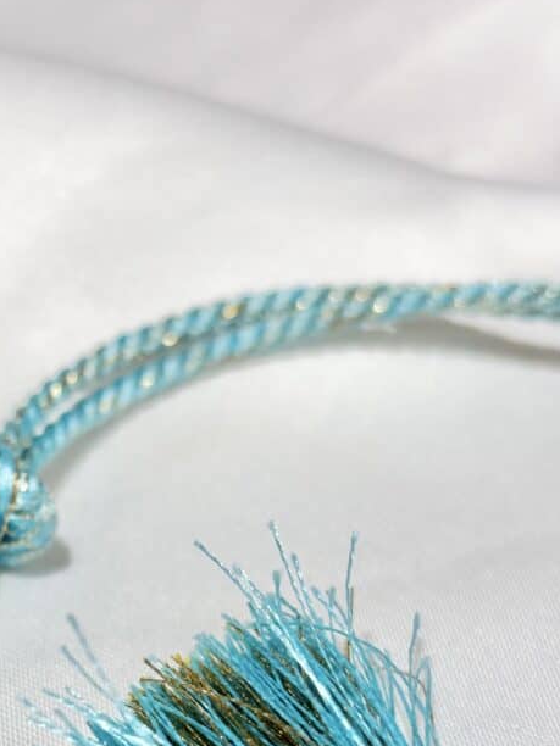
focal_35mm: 87
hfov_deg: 16.8
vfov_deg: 22.2
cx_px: 94
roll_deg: +8.8
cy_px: 590
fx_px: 1877
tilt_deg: -30.7
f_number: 1.6
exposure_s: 1/334
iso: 32
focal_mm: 5.96
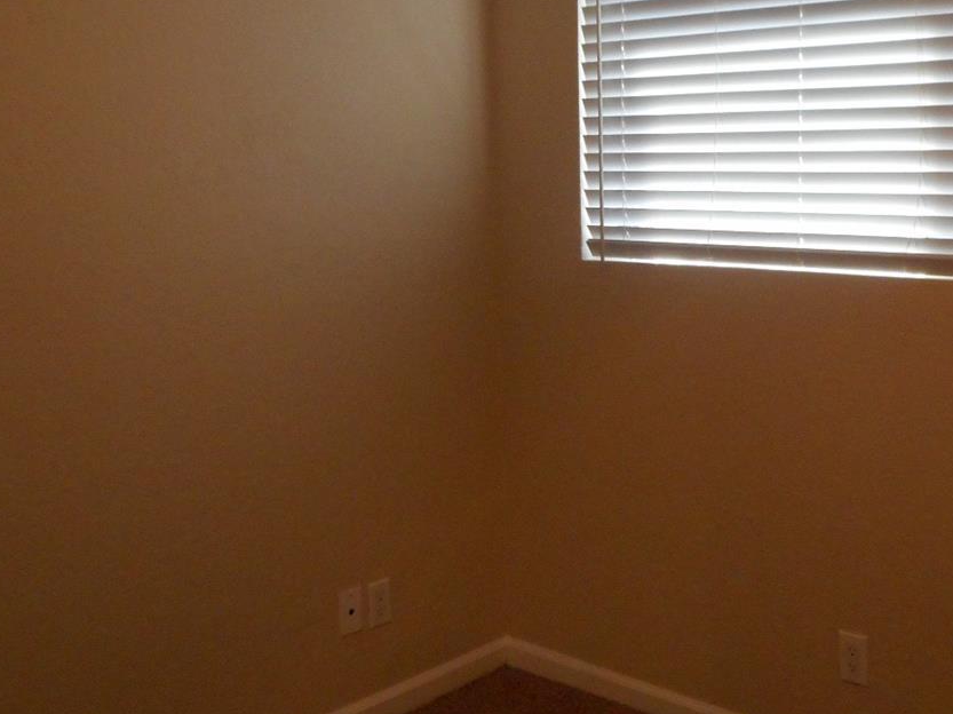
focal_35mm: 45
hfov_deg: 42.0
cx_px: 556
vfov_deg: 32.1
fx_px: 1238
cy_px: 287
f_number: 3.7
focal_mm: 4.5
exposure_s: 1/30
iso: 400
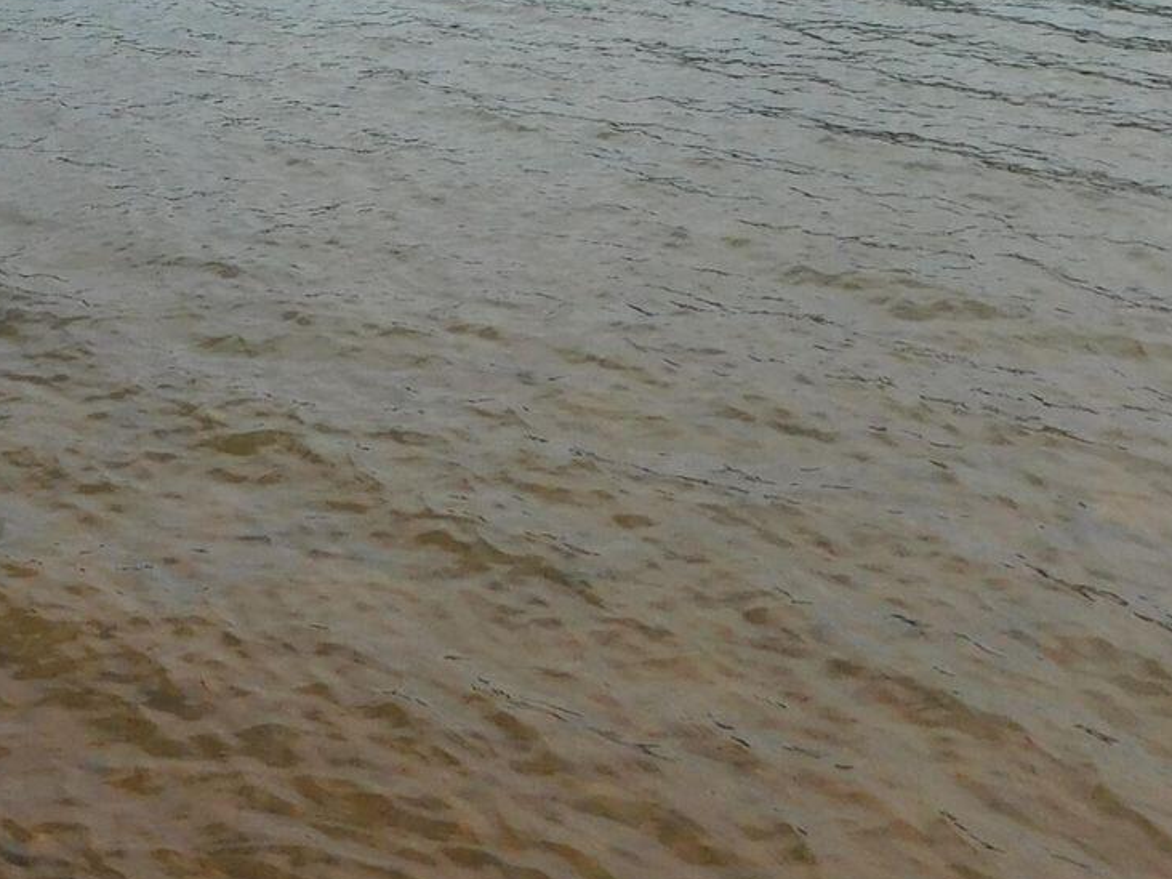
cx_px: -180
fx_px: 2268
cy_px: -277
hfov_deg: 26.3
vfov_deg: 20.0
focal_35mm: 67
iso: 125
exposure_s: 1/640
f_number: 6
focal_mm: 4
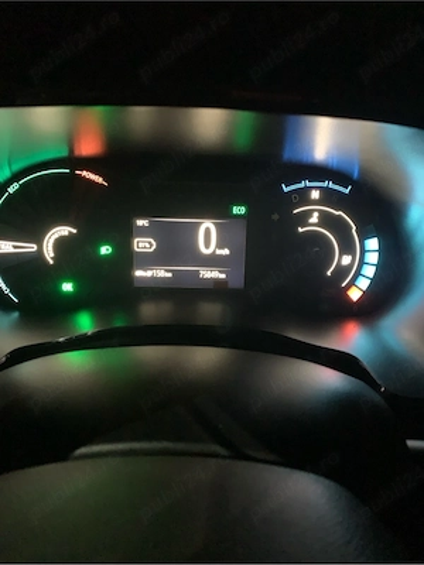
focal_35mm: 26
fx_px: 425
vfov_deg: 67.3
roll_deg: -1.6
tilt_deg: -31.9
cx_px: 212
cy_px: 282
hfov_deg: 53.1
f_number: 1.8
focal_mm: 4.25
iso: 1000
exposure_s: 1/4
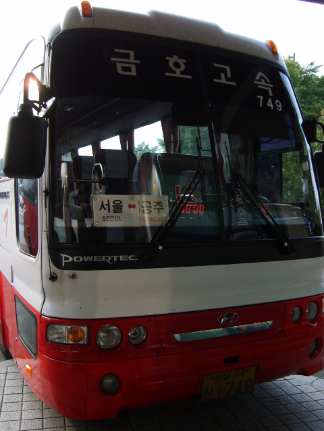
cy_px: 216
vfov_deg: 52.6
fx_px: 437
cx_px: 162
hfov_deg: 40.7
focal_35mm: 35
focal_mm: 5.8
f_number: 2.8
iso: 50
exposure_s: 1/180
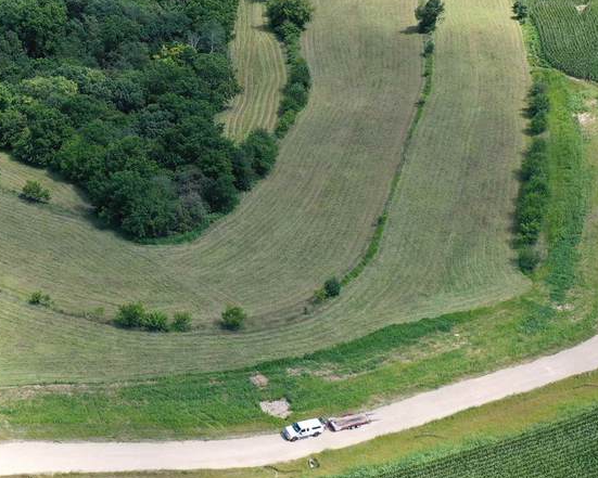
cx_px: 105
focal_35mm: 61
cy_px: 174
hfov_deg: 30.1
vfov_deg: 24.9
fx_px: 1080
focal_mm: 10.26
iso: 100
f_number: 3.2
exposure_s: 1/640
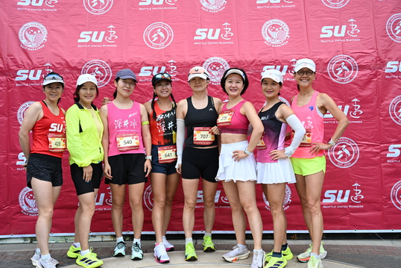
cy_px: 133
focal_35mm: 47
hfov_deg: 41.9
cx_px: 200
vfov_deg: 28.7
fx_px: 524
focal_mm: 46
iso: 2000
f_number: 4
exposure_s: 1/500
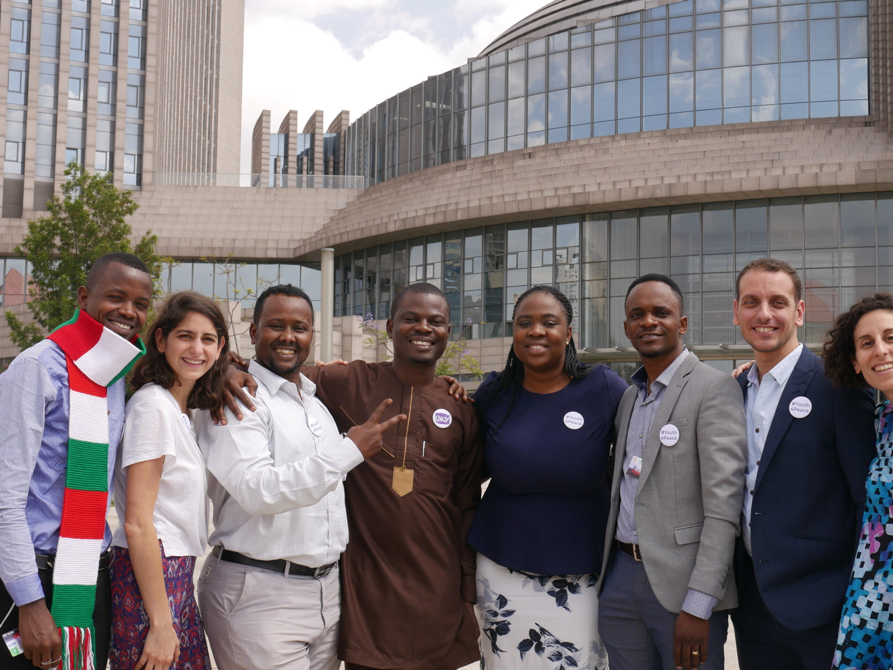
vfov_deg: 29.1
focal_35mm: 50
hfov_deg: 38.2
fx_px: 1290
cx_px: 446
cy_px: 335
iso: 200
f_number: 8
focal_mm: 25
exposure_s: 1/200
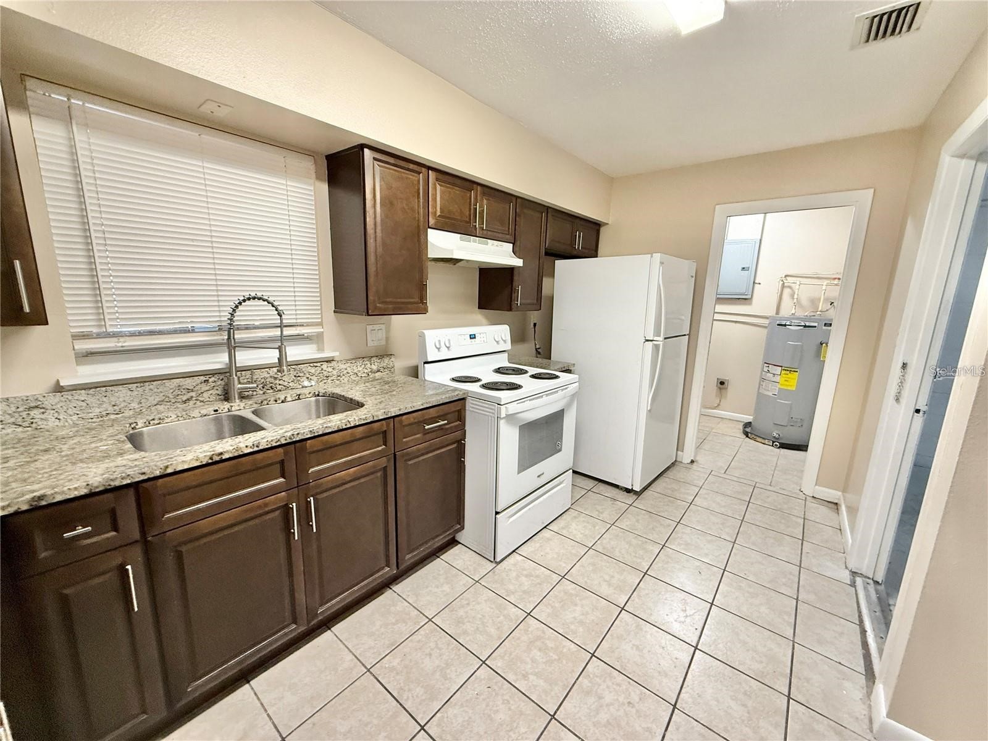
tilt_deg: -10.9
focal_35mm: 14
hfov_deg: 102.1
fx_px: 400
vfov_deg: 85.7
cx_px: 494
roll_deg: -1.9
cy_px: 370
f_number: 2.2
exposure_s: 1/60
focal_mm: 2.22
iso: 320
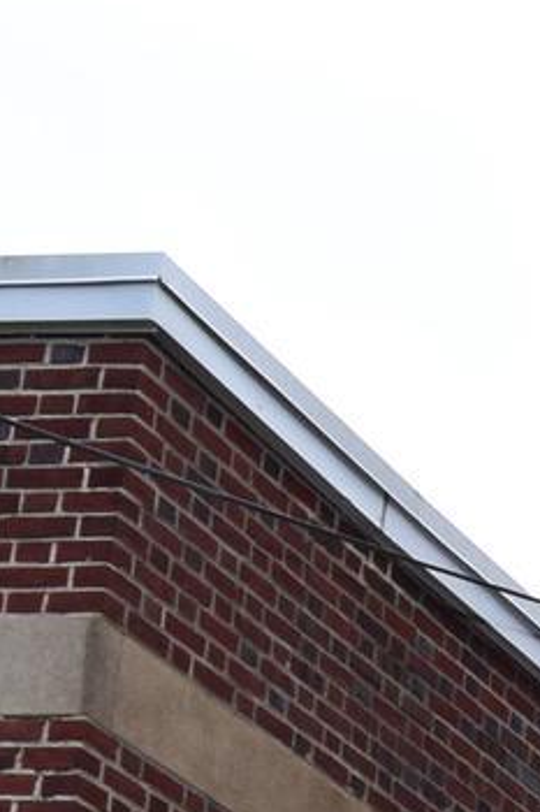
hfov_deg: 6.5
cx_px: 2329
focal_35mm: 158
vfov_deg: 12.0
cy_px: 1441
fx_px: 3558
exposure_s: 1/160
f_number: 9
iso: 400
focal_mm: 18
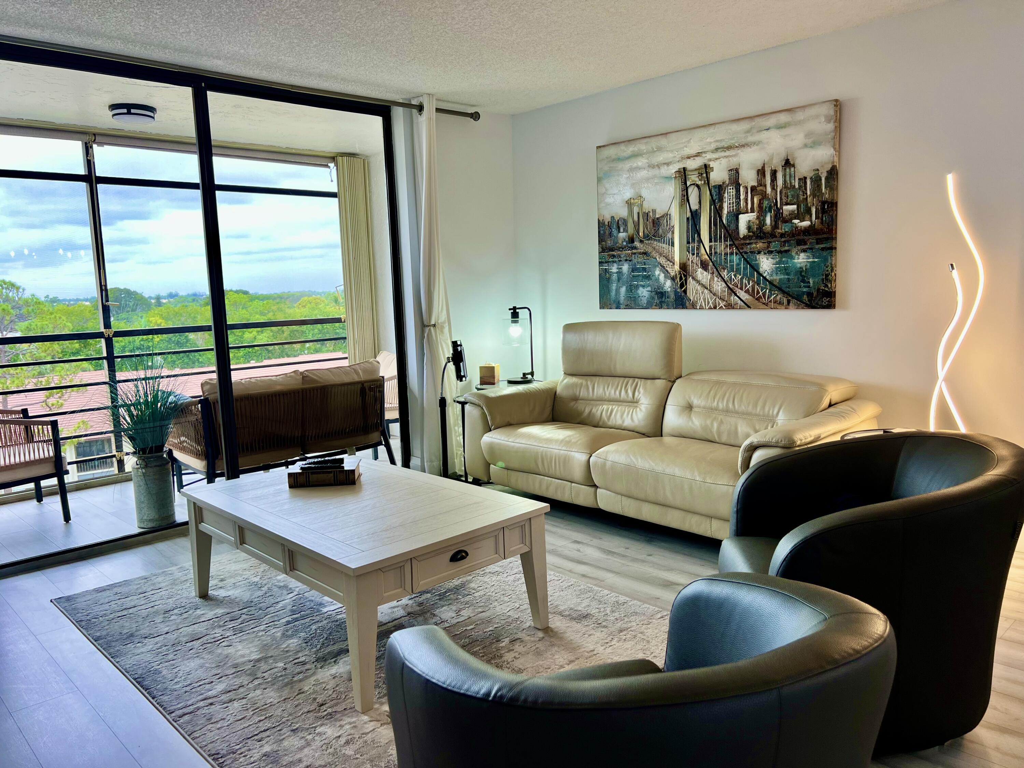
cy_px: 384
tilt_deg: -8.8
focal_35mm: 26
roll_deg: +2.0
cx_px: 512
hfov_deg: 67.3
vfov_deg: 53.1
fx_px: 769
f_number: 1.5
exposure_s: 1/120
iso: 50
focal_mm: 5.7
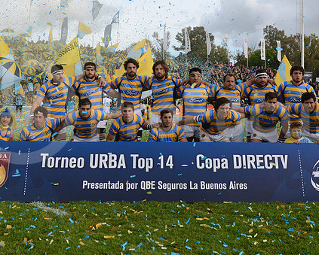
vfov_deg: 33.4
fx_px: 425
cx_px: 152
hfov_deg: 41.1
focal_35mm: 45
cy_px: 111
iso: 500
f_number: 3.5
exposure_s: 1/2000
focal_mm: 35
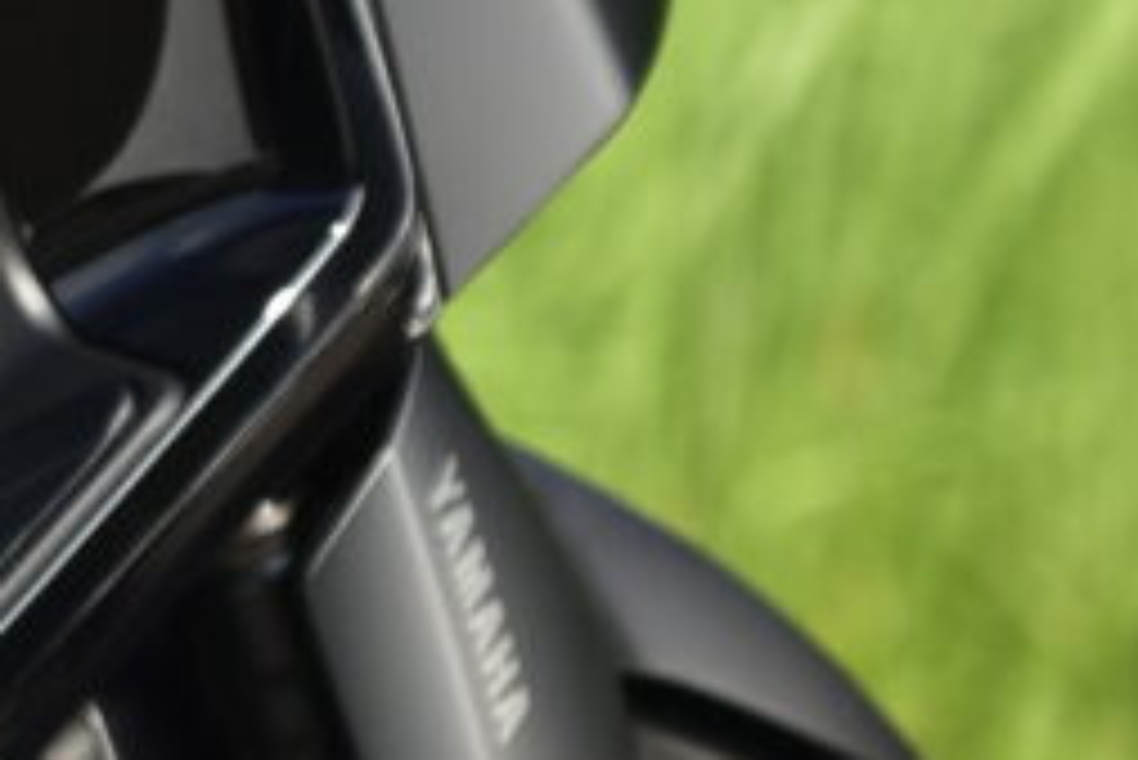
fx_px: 31312
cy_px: -313
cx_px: -2555
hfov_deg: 2.1
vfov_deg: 1.4
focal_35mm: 990
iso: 100
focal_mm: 125
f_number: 2.8
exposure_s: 1/1000
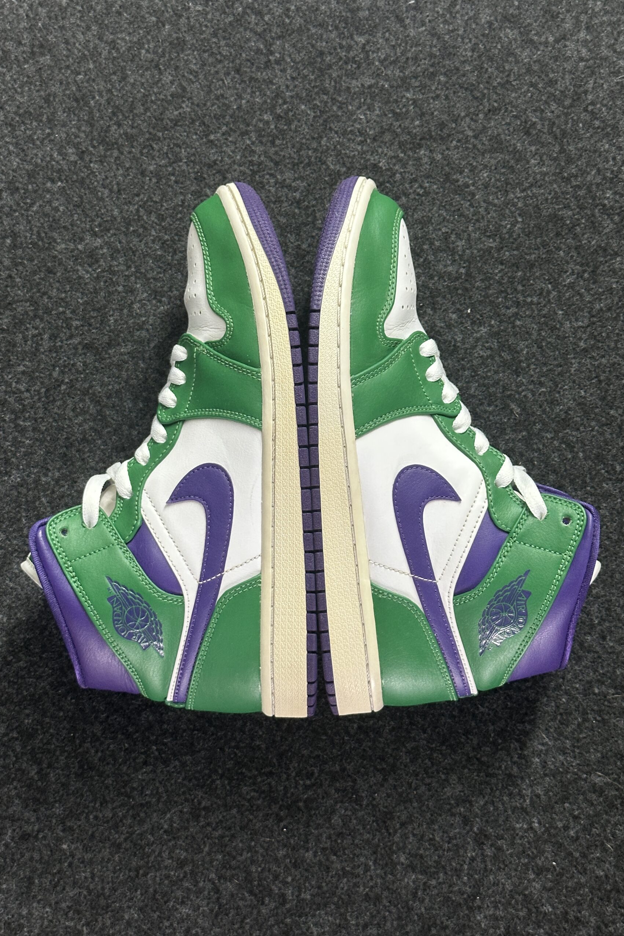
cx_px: 311
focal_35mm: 50
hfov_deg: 27.0
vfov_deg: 39.6
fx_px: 1300
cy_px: 468
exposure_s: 1/33
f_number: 1.78
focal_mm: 6.86
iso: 200
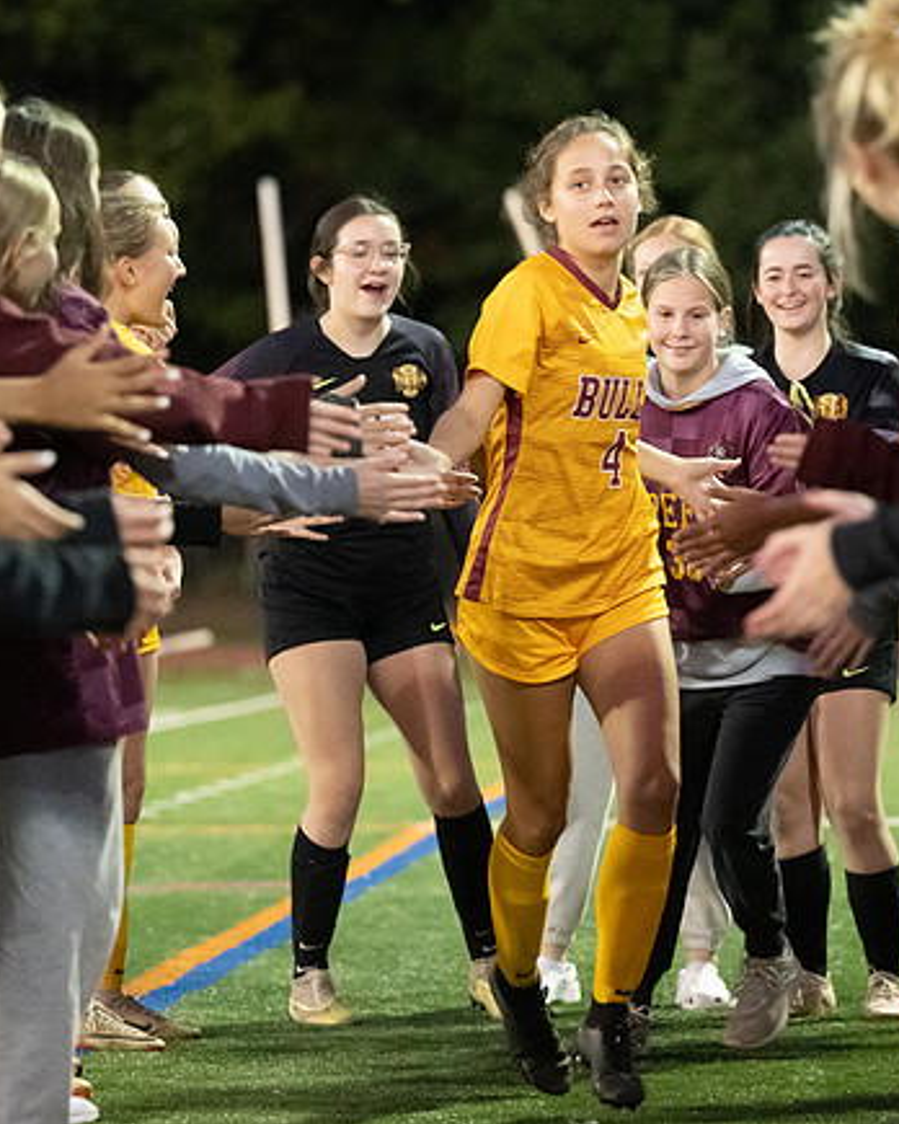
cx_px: 519
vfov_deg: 9.6
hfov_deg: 7.7
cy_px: 435
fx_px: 6685
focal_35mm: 201
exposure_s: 1/640
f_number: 2.8
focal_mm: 110
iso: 16000
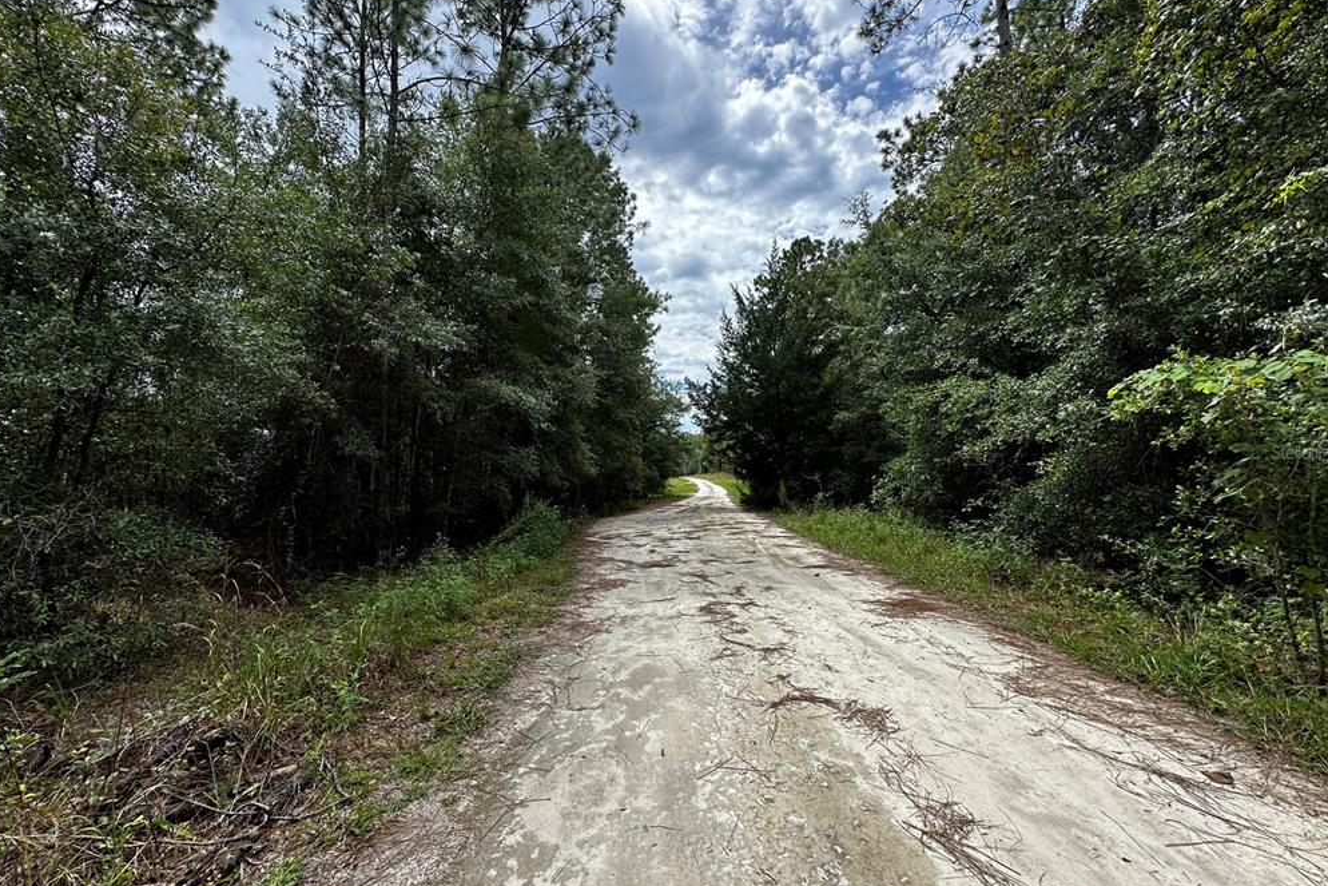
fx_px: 553
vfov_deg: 77.3
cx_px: 668
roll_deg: +1.0
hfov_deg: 100.4
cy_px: 452
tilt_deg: +3.9
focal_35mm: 15
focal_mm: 2.22
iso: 40
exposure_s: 1/997
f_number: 2.2
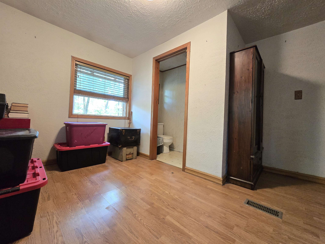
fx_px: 122
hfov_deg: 106.2
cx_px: 162
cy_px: 122
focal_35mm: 13
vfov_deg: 89.9
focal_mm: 2.2
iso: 500
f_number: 2.2
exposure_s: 1/60
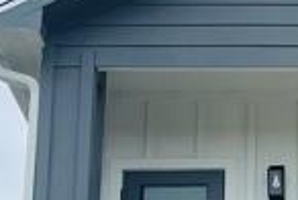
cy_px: 480
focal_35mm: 182
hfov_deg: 10.7
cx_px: 508
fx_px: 1510
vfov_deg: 7.1
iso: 32
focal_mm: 5.1
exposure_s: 1/1883
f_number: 1.6
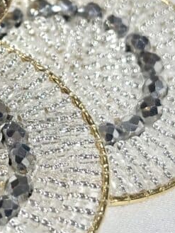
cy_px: 64
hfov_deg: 9.1
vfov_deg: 12.2
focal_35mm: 162
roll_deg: +1.3
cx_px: -31
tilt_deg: -34.3
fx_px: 1091
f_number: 1.6
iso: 32
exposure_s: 1/221
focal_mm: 5.96
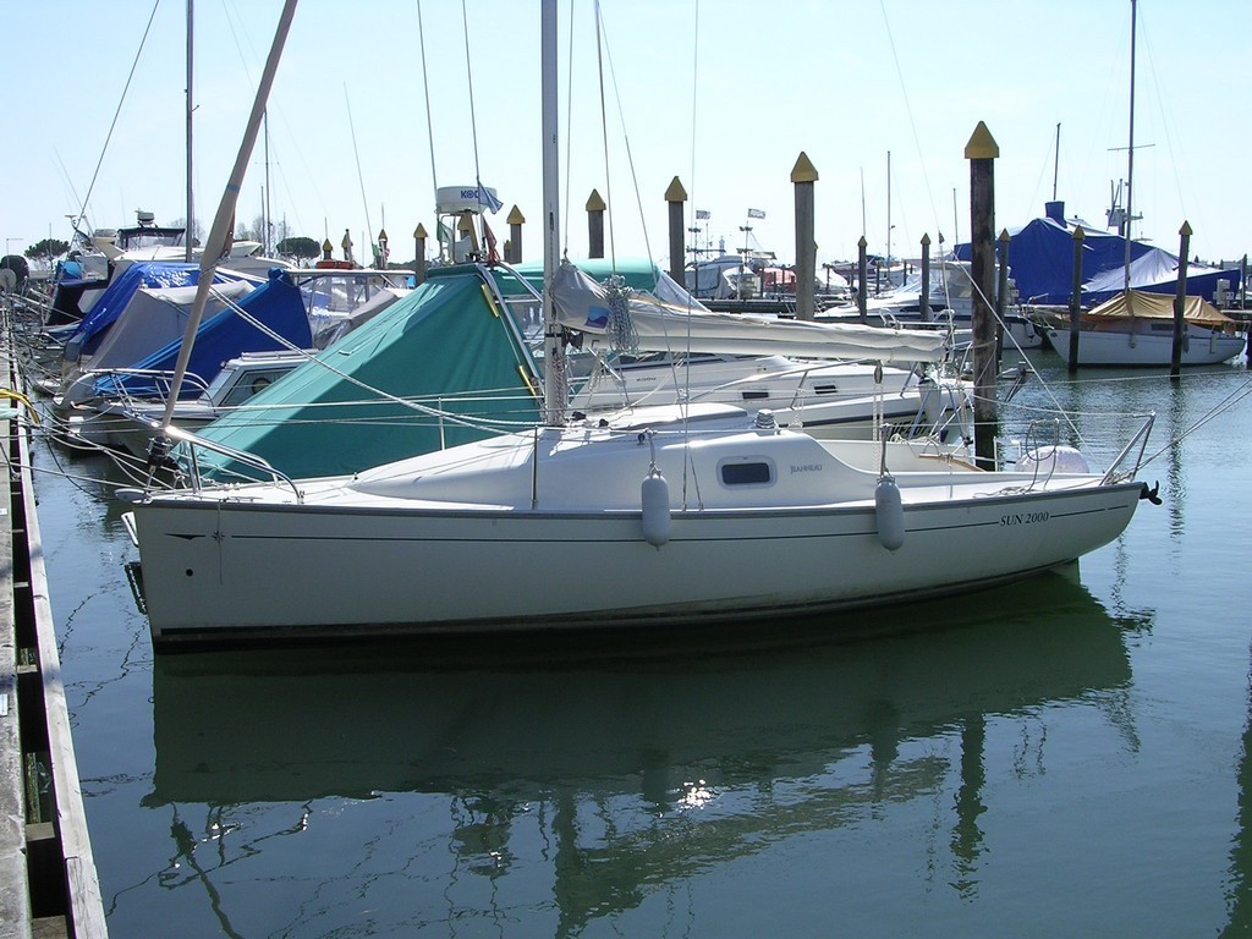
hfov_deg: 49.0
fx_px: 1374
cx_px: 626
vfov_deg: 37.7
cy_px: 470
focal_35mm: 38
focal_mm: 5.8
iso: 100
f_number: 5.6
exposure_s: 1/369
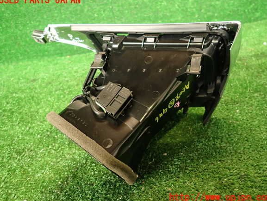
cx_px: 135
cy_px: 99
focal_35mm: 26
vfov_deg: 53.1
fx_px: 201
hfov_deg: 67.3
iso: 250
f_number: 2
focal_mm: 4.5
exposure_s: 1/30
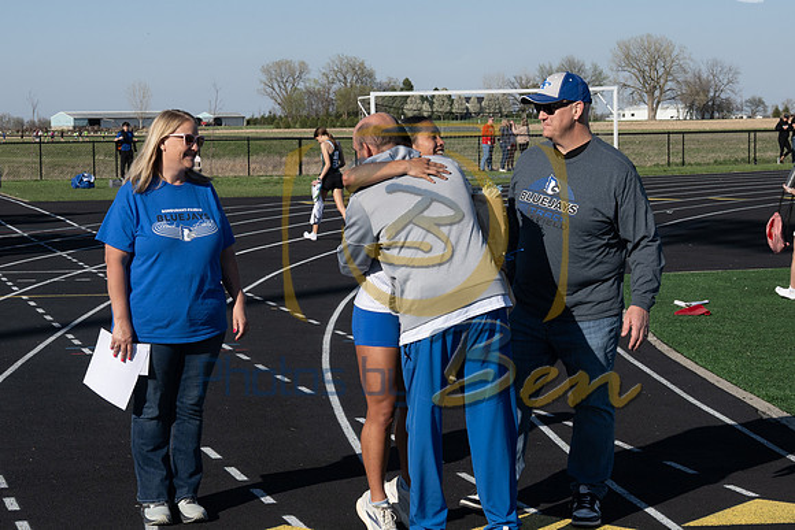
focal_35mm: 74
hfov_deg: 27.0
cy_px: 256
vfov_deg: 18.3
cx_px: 281
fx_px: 1645
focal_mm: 31
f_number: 8
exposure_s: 1/400
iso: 100
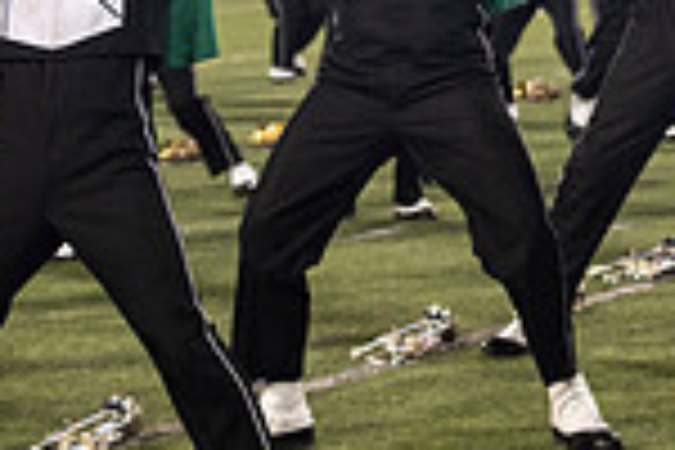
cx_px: 950
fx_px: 5081
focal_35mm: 271
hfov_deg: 7.5
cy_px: -216
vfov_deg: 5.0
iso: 1000
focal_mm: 70
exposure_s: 1/500
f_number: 2.8
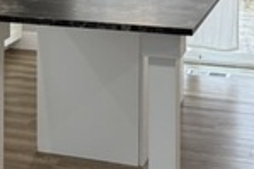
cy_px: -41
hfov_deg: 17.8
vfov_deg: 11.9
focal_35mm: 112
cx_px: -4
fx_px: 789
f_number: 1.78
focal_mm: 6.76
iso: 100
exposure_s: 1/125
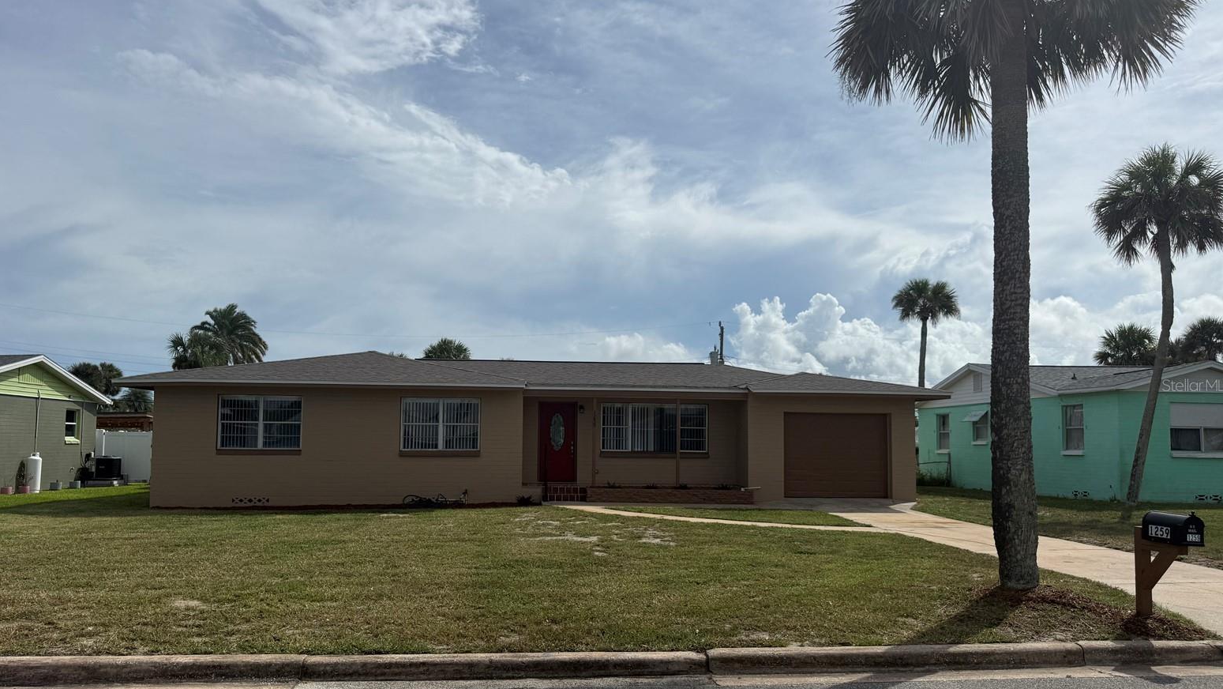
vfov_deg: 42.8
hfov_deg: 69.8
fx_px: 876
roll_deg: -1.2
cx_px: 605
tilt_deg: +3.8
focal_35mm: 27
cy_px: 385
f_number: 1.78
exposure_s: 1/14286
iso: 80
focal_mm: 6.76
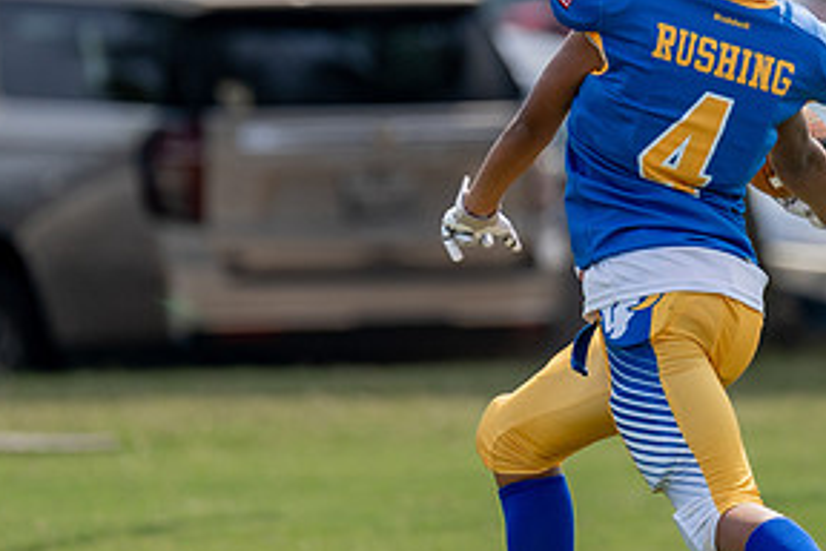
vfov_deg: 1.9
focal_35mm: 718
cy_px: 214
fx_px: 16473
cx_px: 711
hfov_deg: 2.9
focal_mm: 200
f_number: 3.2
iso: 100
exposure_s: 1/2000
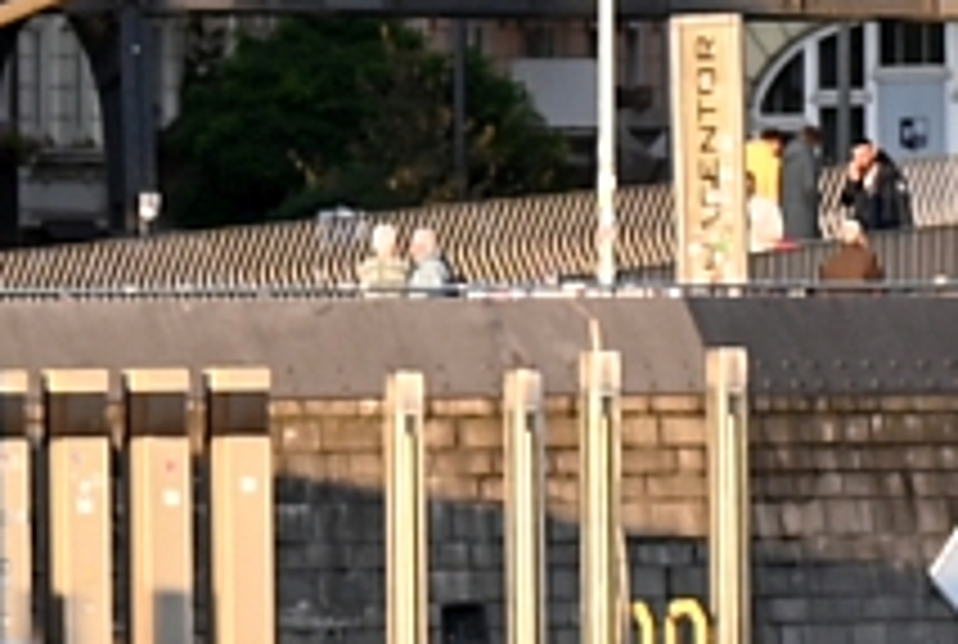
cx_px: 909
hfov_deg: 3.6
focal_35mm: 576
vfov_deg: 2.4
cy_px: 750
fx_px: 15360
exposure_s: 1/125
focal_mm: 120
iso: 100
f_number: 4
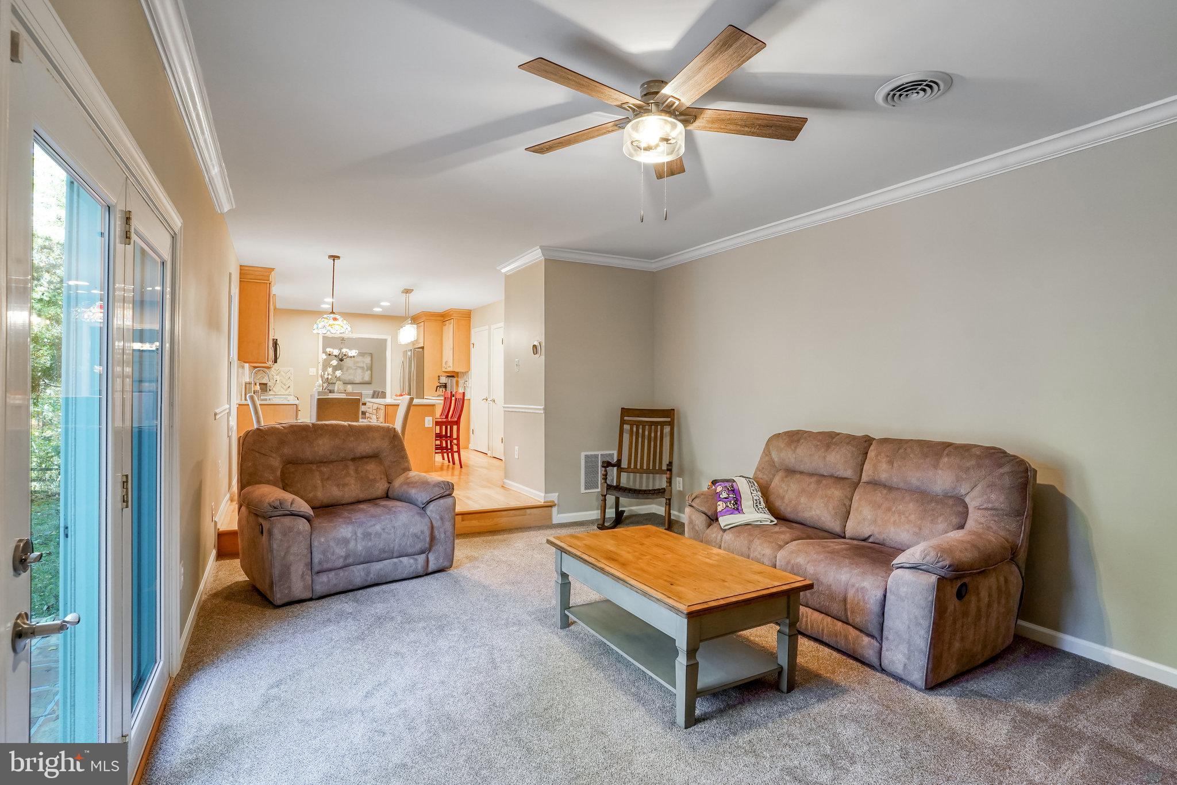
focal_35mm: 17
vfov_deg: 70.4
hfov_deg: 93.3
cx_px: 588
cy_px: 392
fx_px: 556
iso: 1250
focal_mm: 17
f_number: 8
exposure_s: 1/5
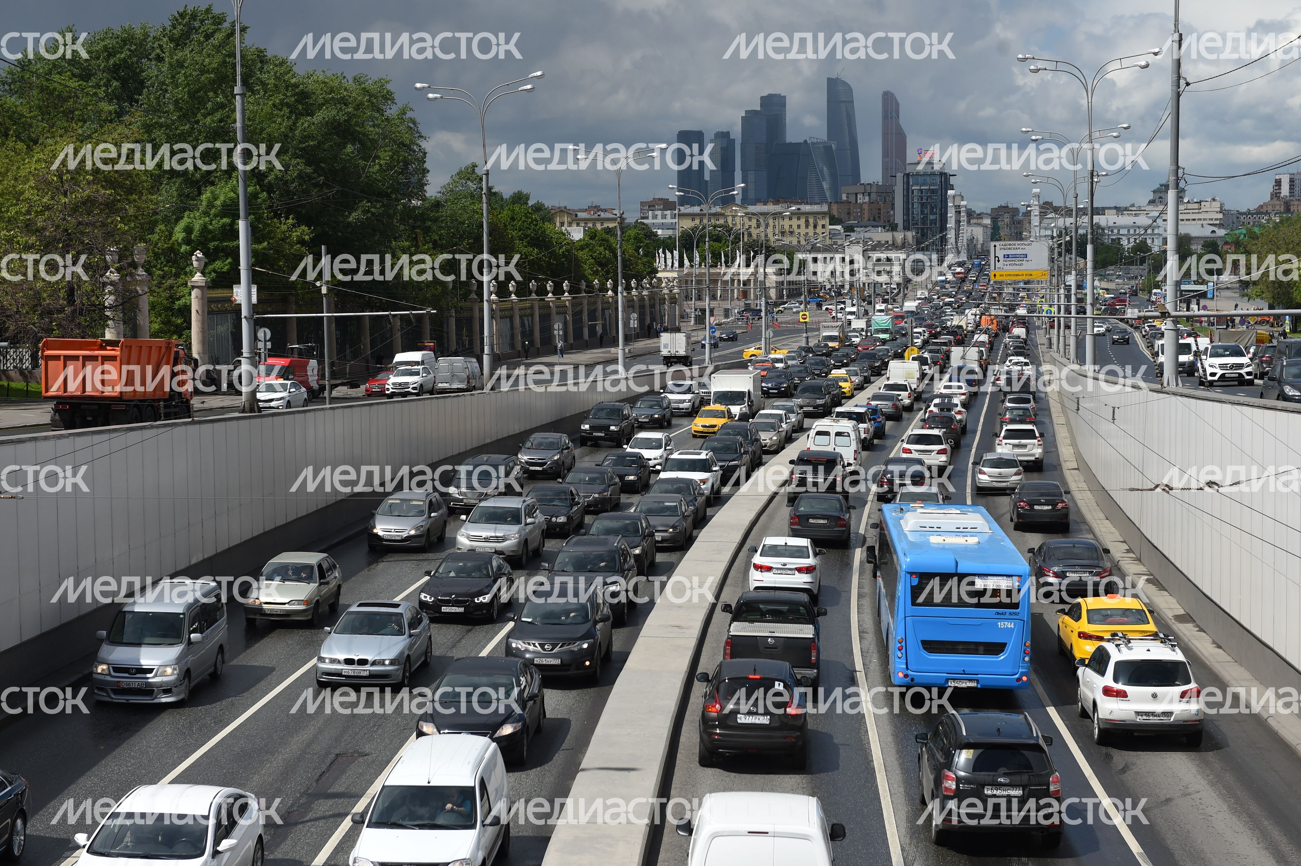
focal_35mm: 70
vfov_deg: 19.4
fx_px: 2528
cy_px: 433
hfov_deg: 28.9
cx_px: 650
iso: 400
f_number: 5.6
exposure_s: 1/4000
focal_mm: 70
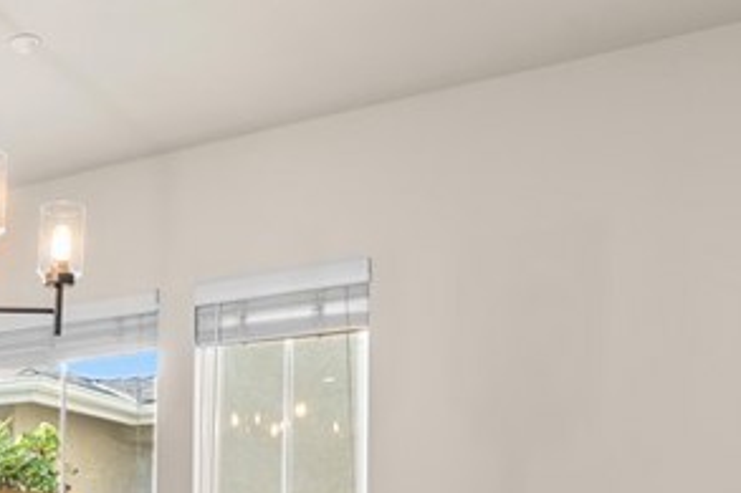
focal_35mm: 49
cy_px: 532
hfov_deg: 34.9
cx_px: -66
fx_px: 1008
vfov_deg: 25.6
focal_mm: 14
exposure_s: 1/3
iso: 320
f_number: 8
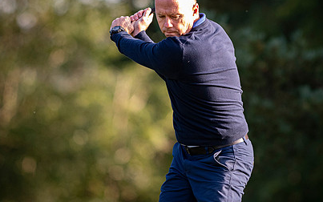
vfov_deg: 1.6
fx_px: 7369
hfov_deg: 2.5
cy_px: 59
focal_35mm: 837
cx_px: 205
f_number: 2.8
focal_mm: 300
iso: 900
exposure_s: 1/1250
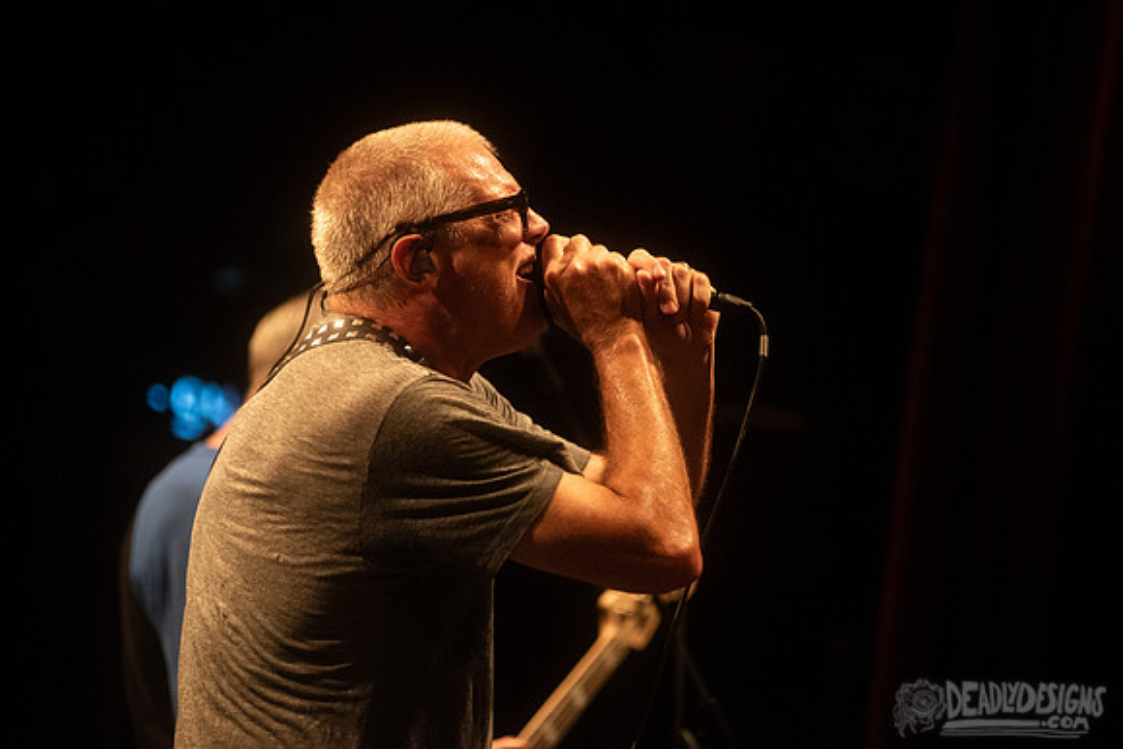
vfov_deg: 6.3
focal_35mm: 217
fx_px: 6762
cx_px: 515
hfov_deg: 9.5
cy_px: 343
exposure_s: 1/125
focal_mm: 200
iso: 3200
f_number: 3.2
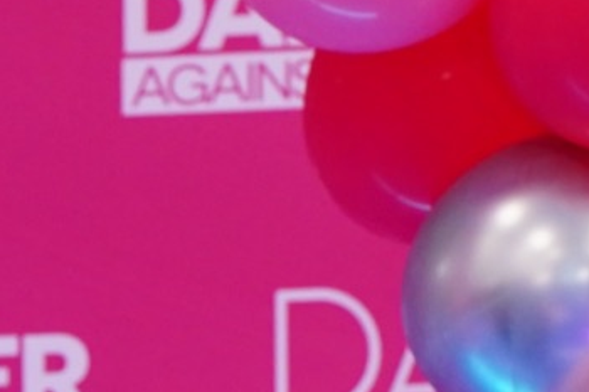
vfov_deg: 2.9
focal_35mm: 471
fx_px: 7702
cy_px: 1087
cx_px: -978
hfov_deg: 4.3
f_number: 5
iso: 2000
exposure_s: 1/160
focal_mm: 75
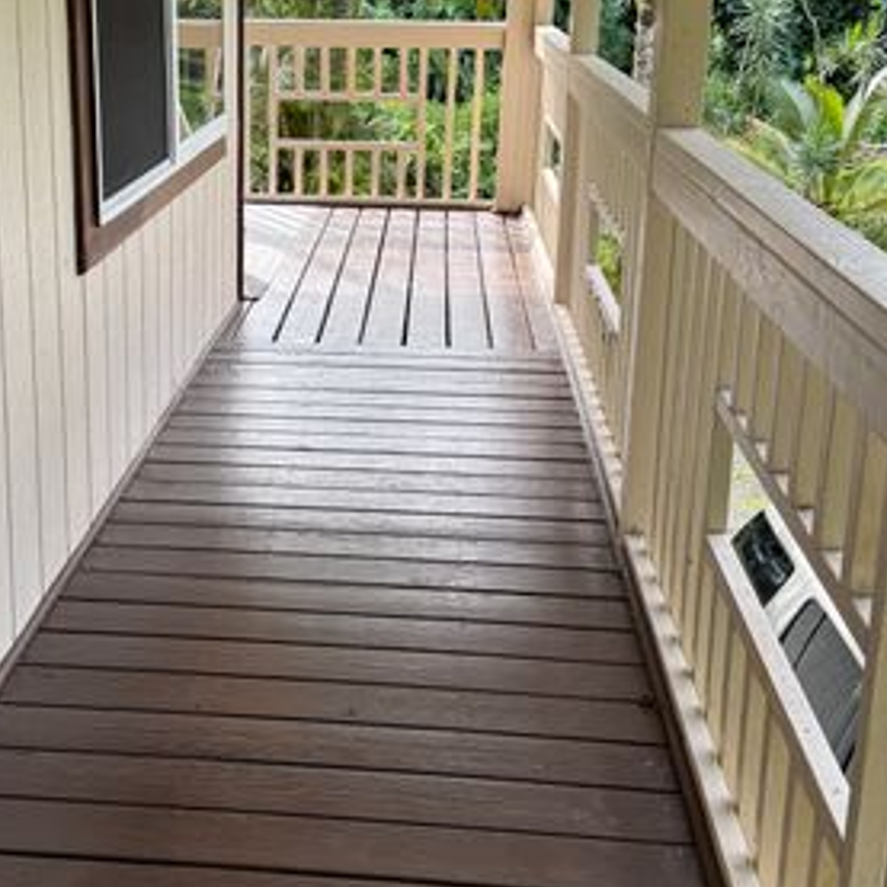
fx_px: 1479
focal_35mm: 51
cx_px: 304
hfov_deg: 33.1
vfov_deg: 33.3
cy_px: 347
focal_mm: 6.76
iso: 64
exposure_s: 1/190
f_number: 1.78
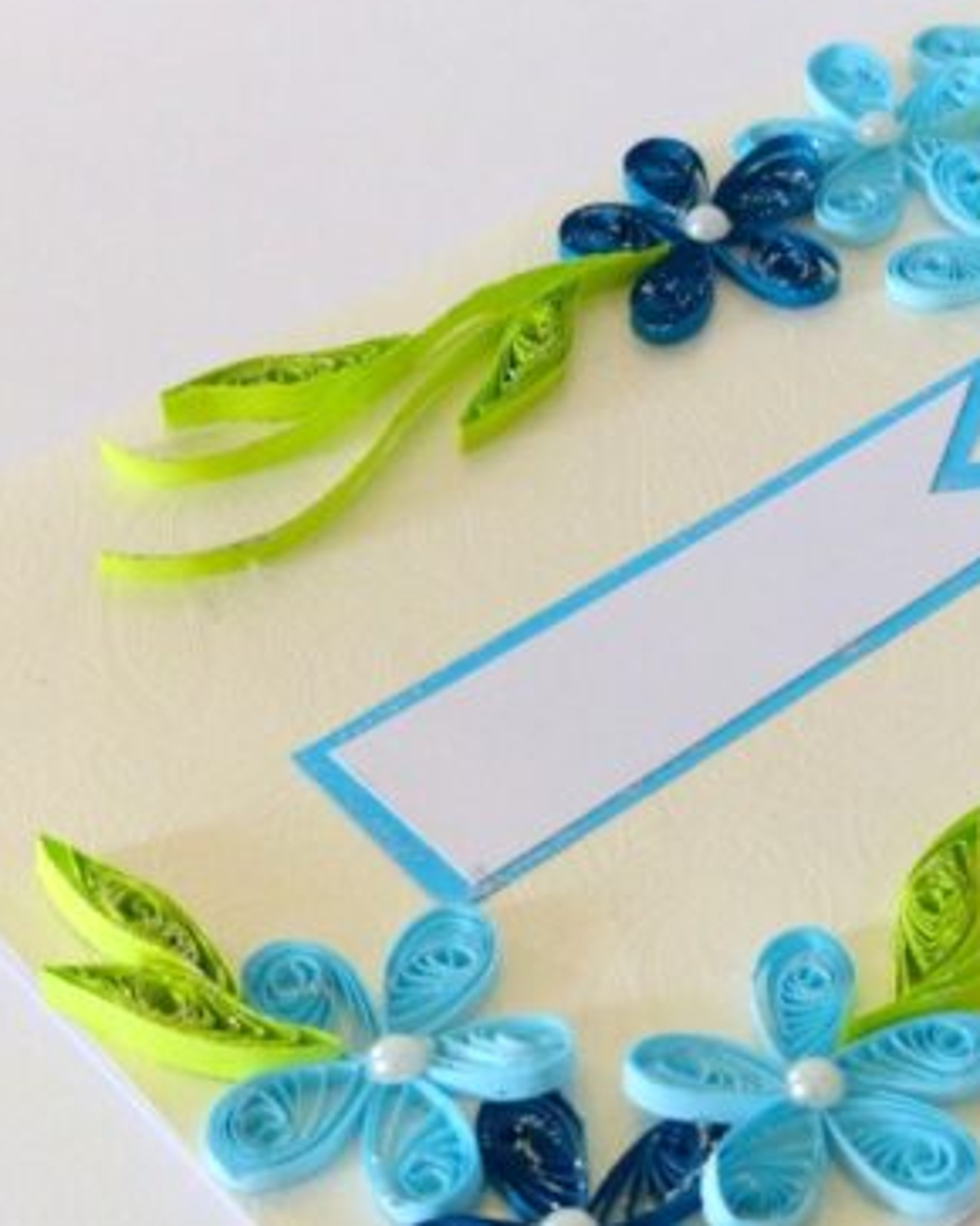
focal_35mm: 84
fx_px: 3048
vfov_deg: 22.7
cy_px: 709
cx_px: 845
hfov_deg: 18.0
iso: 400
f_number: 2.8
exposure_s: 1/60
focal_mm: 9.4
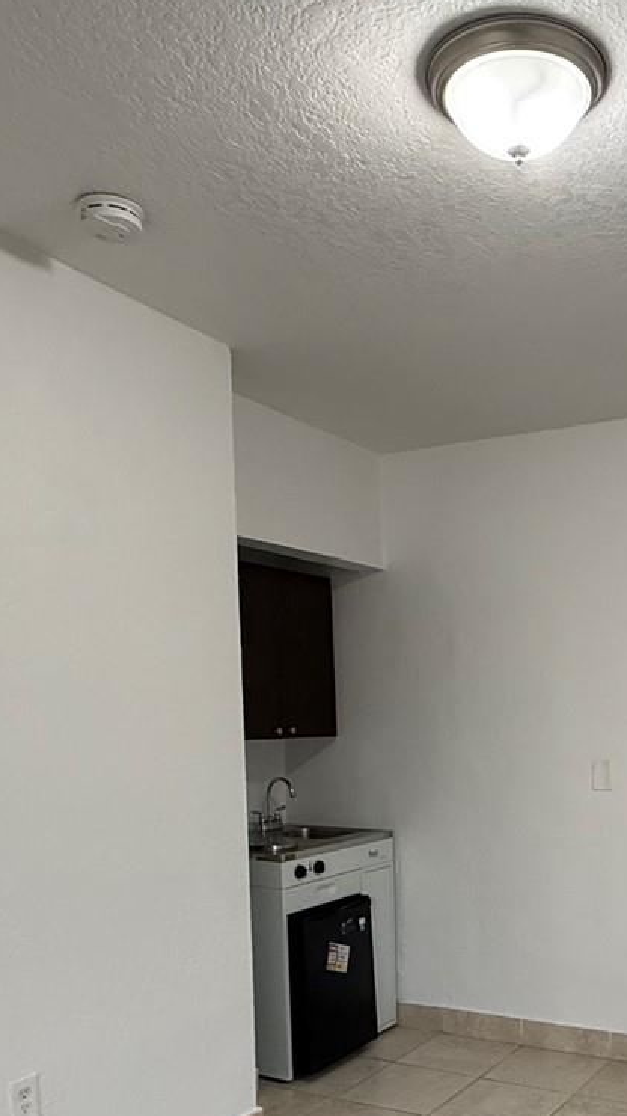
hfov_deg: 34.2
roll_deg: -0.1
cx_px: 528
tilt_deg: -7.2
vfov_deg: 56.6
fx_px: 976
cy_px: 837
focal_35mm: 33
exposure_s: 1/120
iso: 320
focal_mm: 2.22
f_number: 2.2
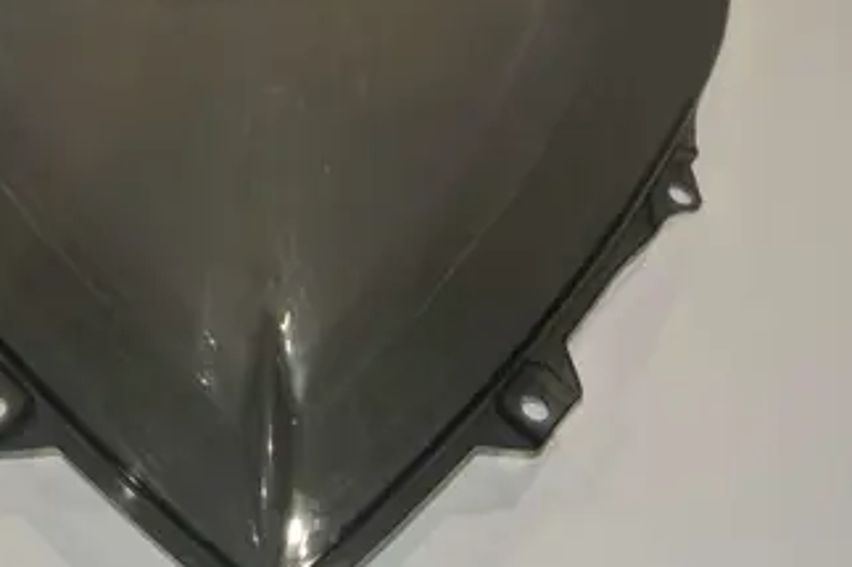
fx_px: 2011
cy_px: 256
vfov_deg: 16.1
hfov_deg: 23.7
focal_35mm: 85
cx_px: 216
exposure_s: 1/60
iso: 200
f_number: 4.8
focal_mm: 18.9
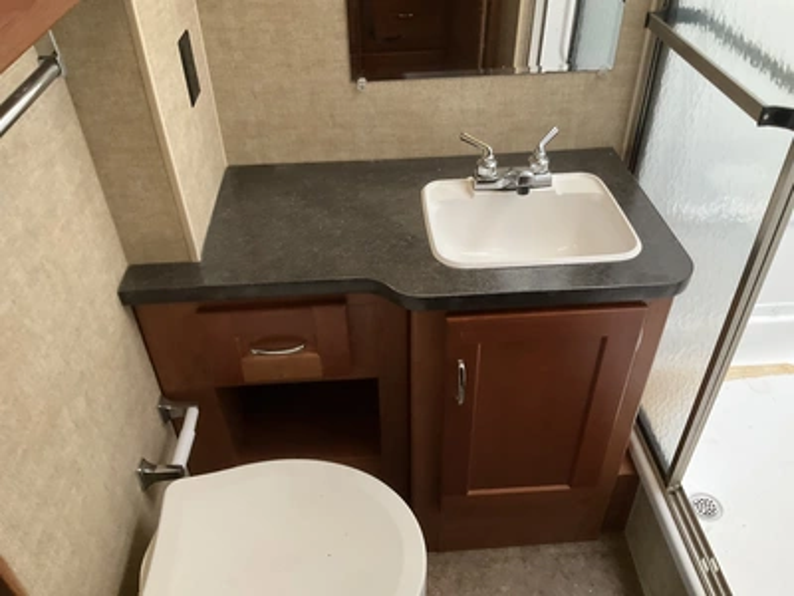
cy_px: 298
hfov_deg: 61.7
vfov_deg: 48.2
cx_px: 397
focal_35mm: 29
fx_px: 665
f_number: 1.8
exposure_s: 1/60
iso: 250
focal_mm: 3
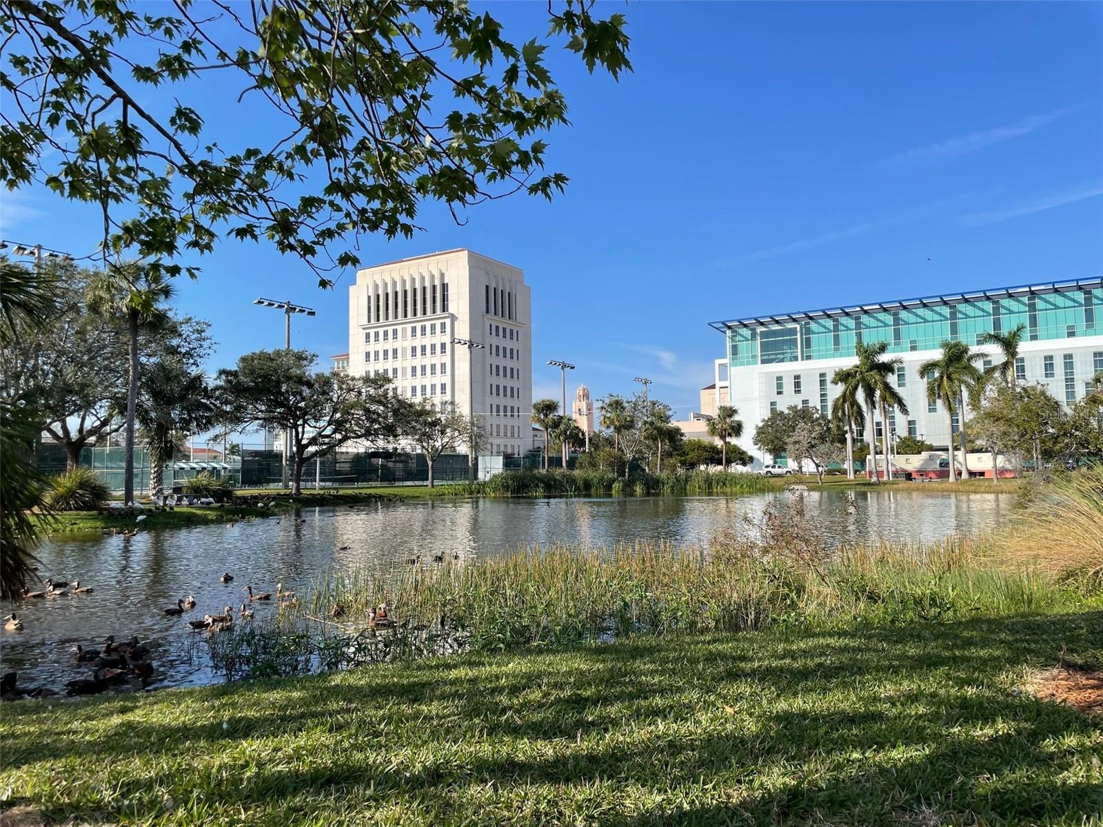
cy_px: 414
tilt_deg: +6.1
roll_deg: +0.9
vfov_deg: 53.1
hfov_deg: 67.3
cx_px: 552
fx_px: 828
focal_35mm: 26
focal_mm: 4.2
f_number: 1.6
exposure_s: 1/3300
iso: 32
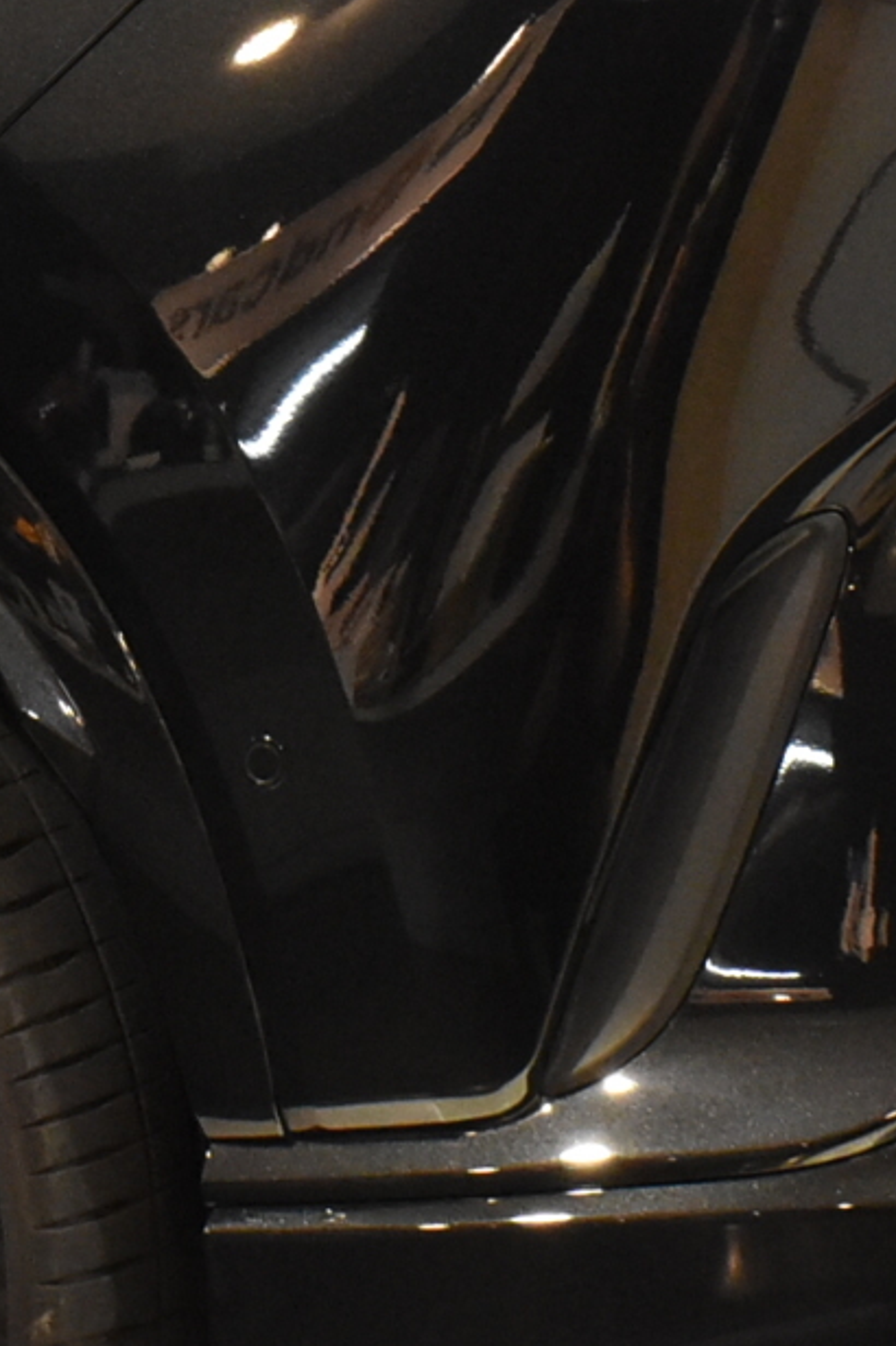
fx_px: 4899
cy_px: 362
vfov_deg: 15.6
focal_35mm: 131
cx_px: -227
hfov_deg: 10.3
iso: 2800
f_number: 8
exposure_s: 1/30
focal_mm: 21
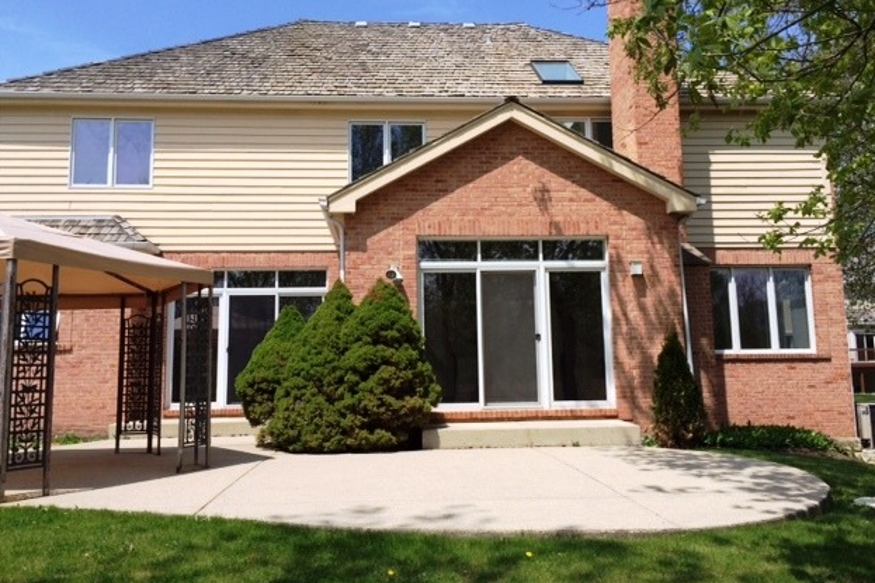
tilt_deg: +5.8
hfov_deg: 60.3
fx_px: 753
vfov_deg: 42.3
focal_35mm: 31
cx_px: 434
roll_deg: +1.9
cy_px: 268
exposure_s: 1/2740
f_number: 2.2
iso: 32
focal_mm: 4.15
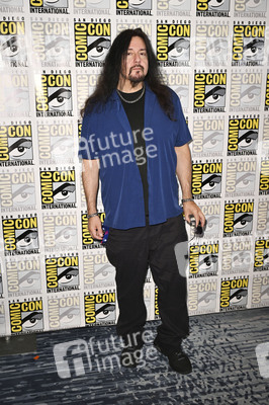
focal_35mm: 35
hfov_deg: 37.8
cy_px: 202
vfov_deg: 54.5
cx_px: 134
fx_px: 393
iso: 1250
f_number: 4.5
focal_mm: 35
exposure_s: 1/250
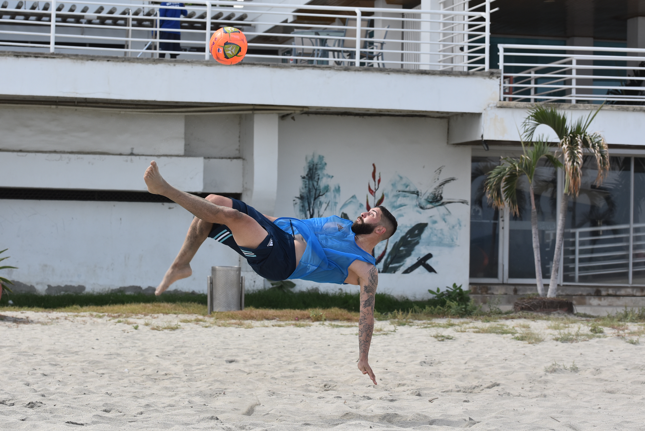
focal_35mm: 120
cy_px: 216
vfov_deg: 11.4
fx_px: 2152
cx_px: 322
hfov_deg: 17.0
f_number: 5
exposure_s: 1/1250
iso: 400
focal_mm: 80
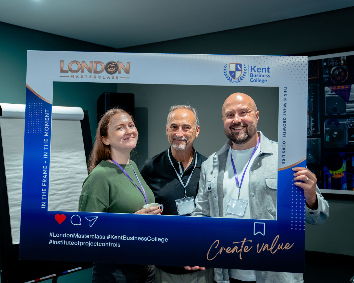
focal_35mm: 43
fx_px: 451
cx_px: 168
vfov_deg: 34.9
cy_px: 141
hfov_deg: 42.9
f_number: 2.8
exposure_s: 1/200
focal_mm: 38
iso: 2500
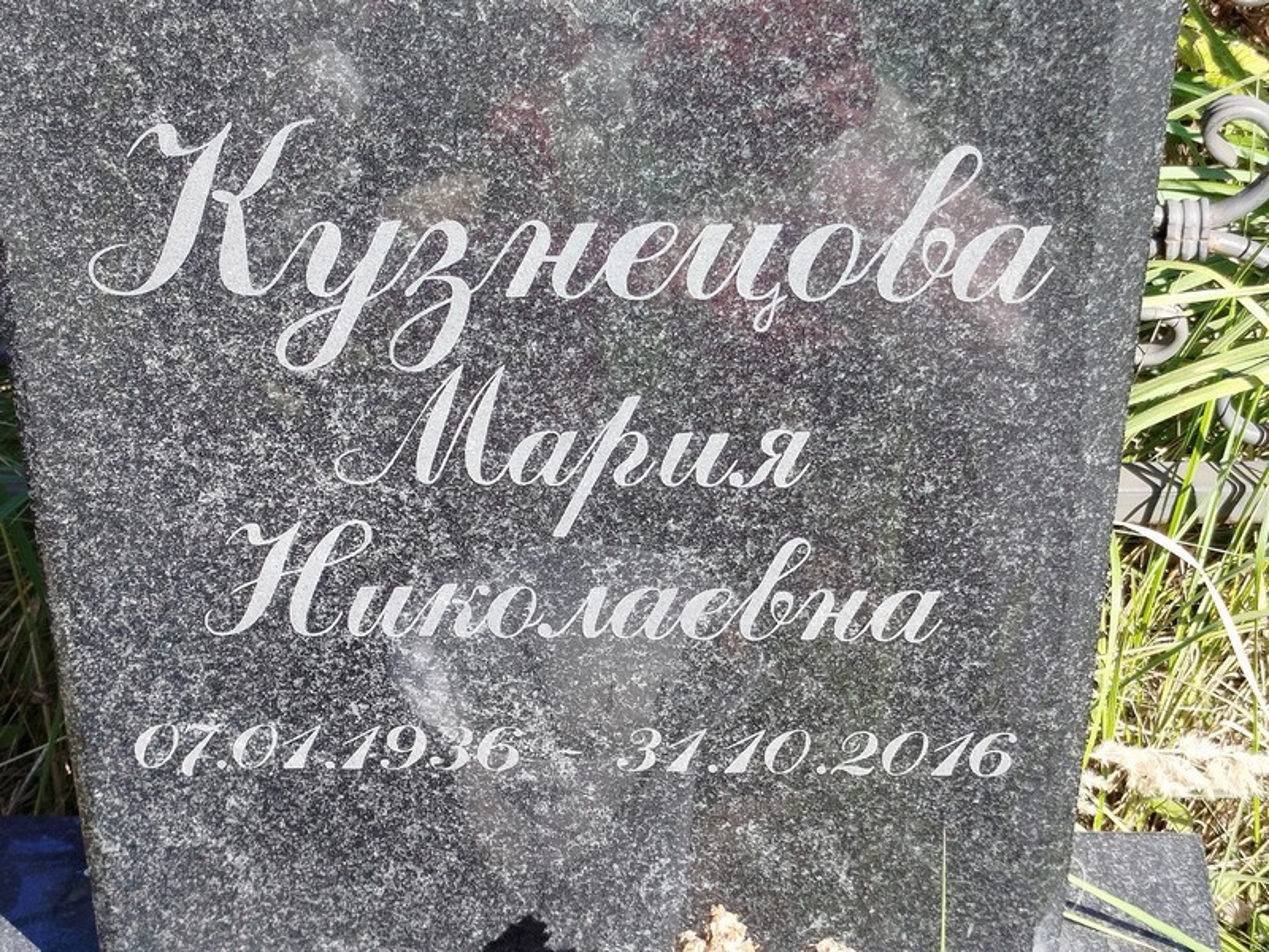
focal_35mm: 29
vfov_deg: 48.2
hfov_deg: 61.7
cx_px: 634
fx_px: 1063
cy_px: 476
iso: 50
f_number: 1.7
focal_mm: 5.31
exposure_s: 1/213
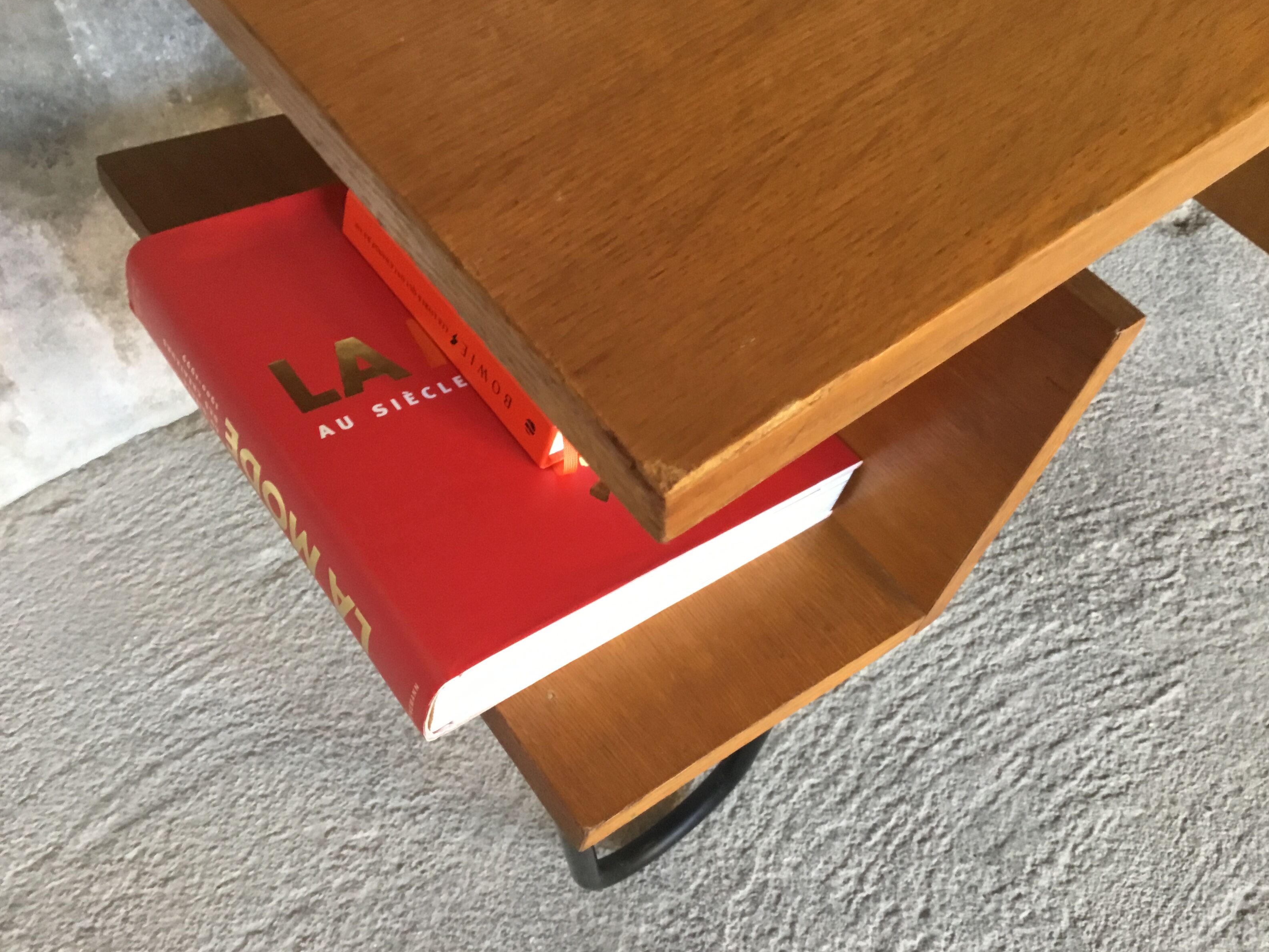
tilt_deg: -56.5
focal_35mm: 32
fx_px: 1173
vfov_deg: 44.2
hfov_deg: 56.8
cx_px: 622
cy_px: 469
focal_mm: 3.3
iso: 200
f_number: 2.4
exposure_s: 1/33
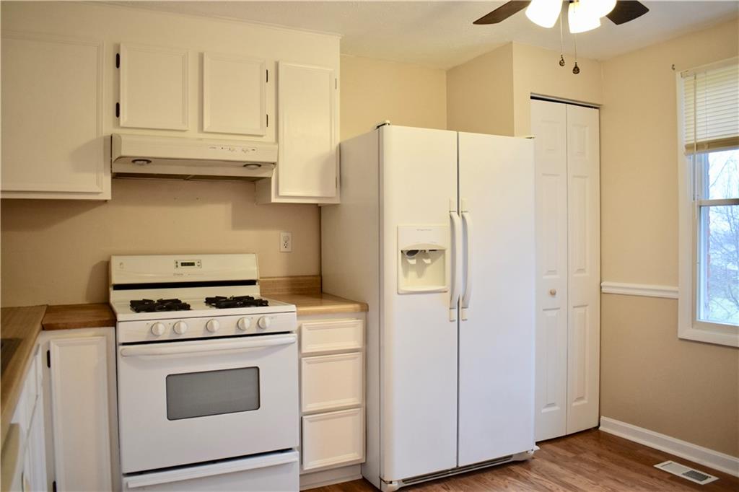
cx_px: 370
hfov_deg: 67.4
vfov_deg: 47.9
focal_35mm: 27
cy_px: 246
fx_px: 554
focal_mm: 18
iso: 400
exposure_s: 1/60
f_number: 4
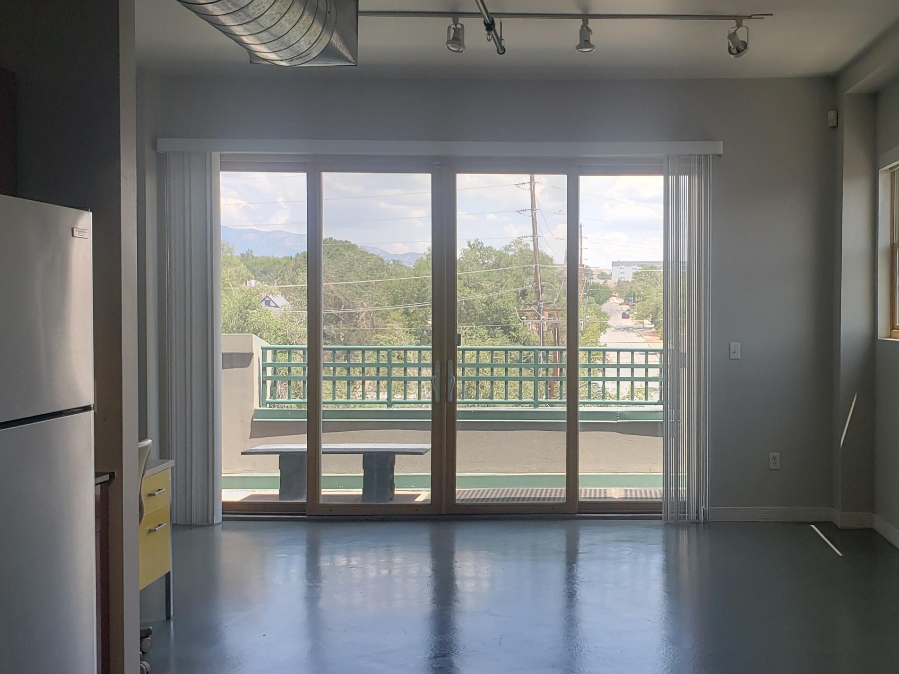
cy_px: 322
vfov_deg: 35.1
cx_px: 589
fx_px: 1065
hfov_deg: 45.2
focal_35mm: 41
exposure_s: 1/198
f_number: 2.4
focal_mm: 4.3
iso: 50
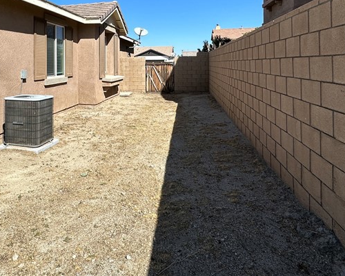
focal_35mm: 28
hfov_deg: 59.1
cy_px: 63
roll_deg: -0.1
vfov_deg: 49.1
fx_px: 286
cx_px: 89
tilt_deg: -0.1
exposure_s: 1/3040
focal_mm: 2.22
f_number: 2.2
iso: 50
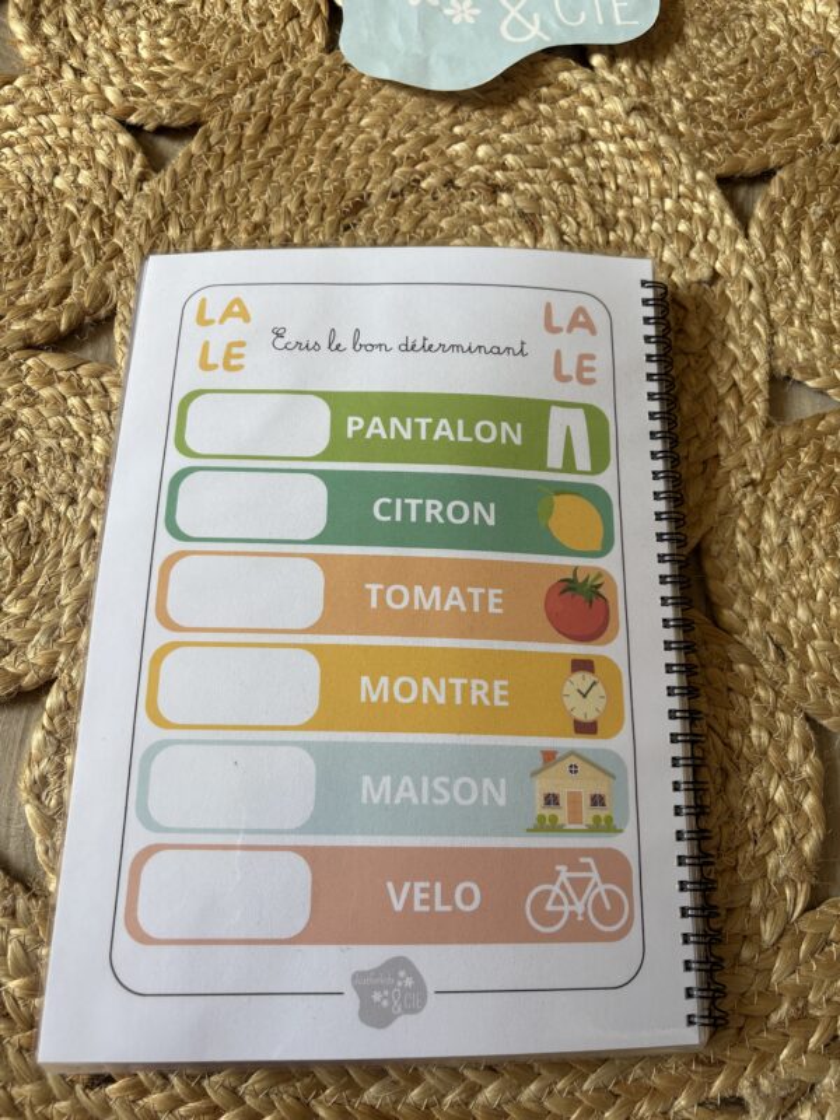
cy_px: 560
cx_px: 420
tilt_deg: -72.1
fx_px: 841
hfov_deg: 53.1
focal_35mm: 26
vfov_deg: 67.3
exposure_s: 1/75
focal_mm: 5.96
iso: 125
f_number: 1.6
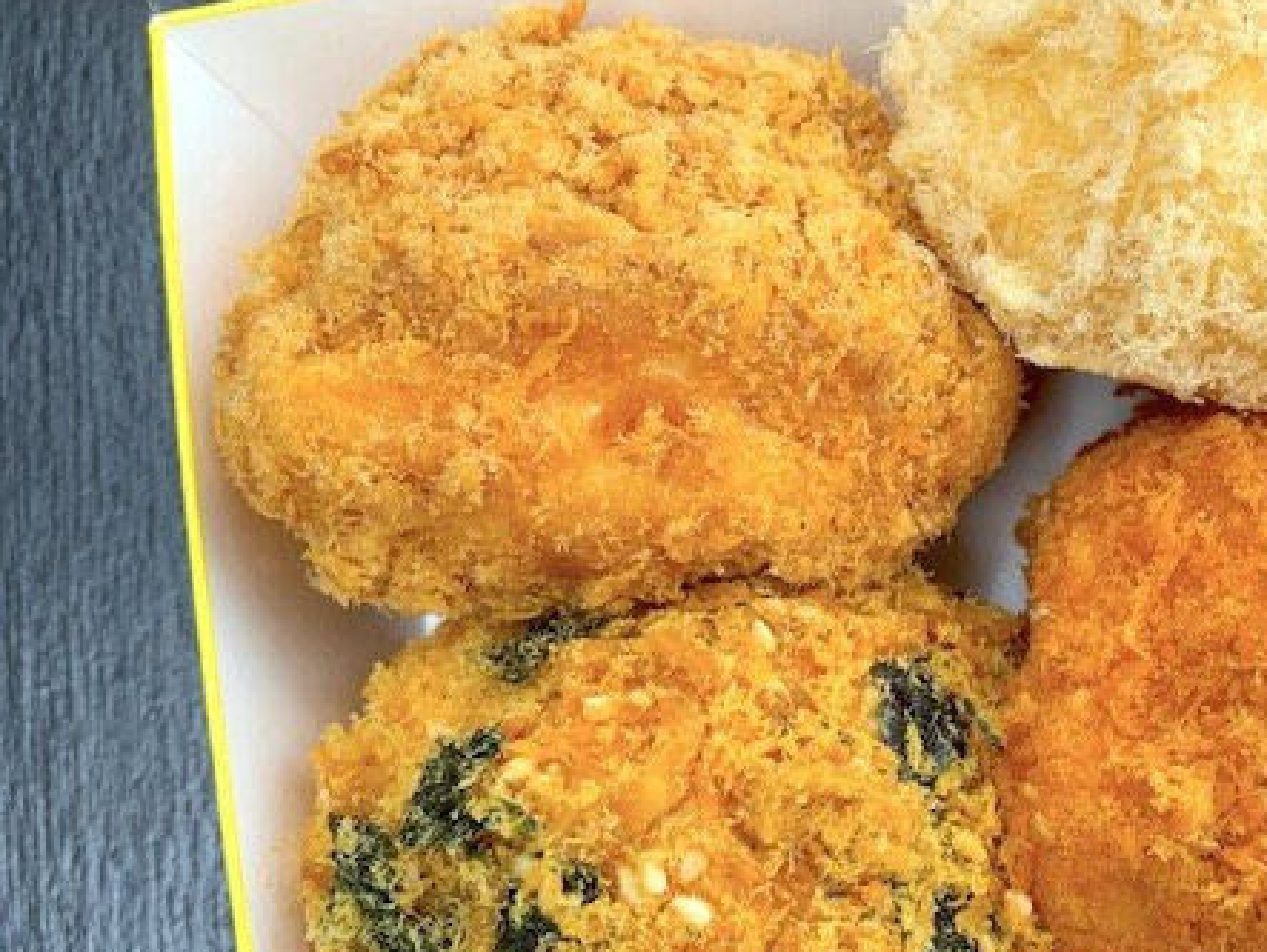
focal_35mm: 44
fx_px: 1612
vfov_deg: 32.7
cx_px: 1027
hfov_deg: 41.0
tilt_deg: -75.7
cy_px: 610
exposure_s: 1/410
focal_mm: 4.25
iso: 25
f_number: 1.8
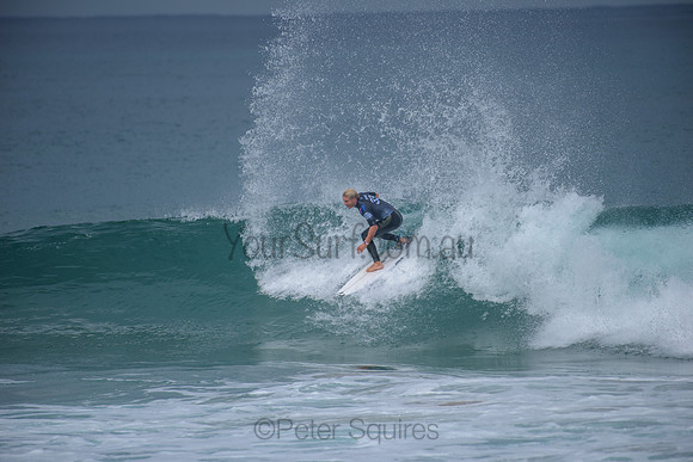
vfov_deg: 2.8
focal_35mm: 500
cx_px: 346
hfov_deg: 4.1
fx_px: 9627
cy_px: 231
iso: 200
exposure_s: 1/2000
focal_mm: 500
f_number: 5.6
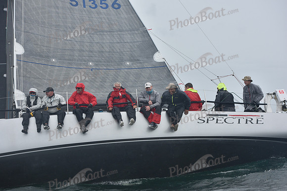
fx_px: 718
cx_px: 144
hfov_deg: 22.6
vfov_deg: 15.2
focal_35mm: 90
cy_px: 96
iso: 320
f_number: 5
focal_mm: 90
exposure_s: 1/1000
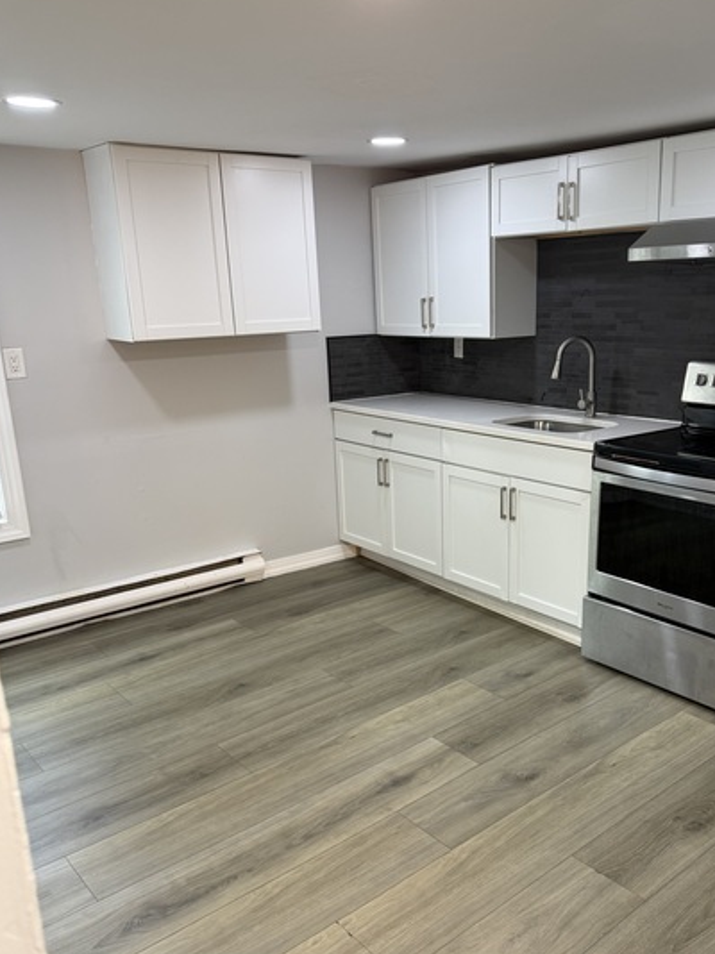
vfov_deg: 59.9
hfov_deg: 46.5
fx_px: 827
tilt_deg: -15.7
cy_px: 526
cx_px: 434
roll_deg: +0.6
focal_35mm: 30
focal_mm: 6.76
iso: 125
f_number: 1.78
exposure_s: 1/60
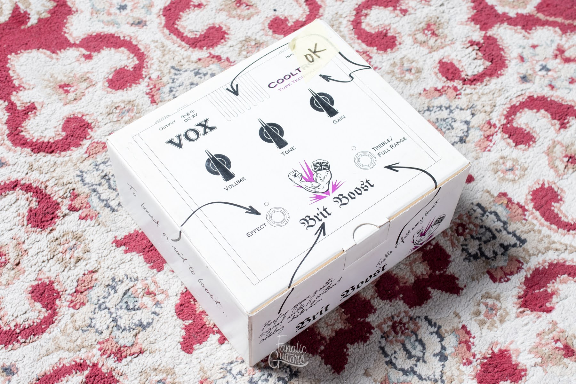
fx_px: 863
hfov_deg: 36.9
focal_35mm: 54
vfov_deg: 25.1
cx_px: 287
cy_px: 201
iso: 200
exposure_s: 1/160
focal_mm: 35
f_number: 9
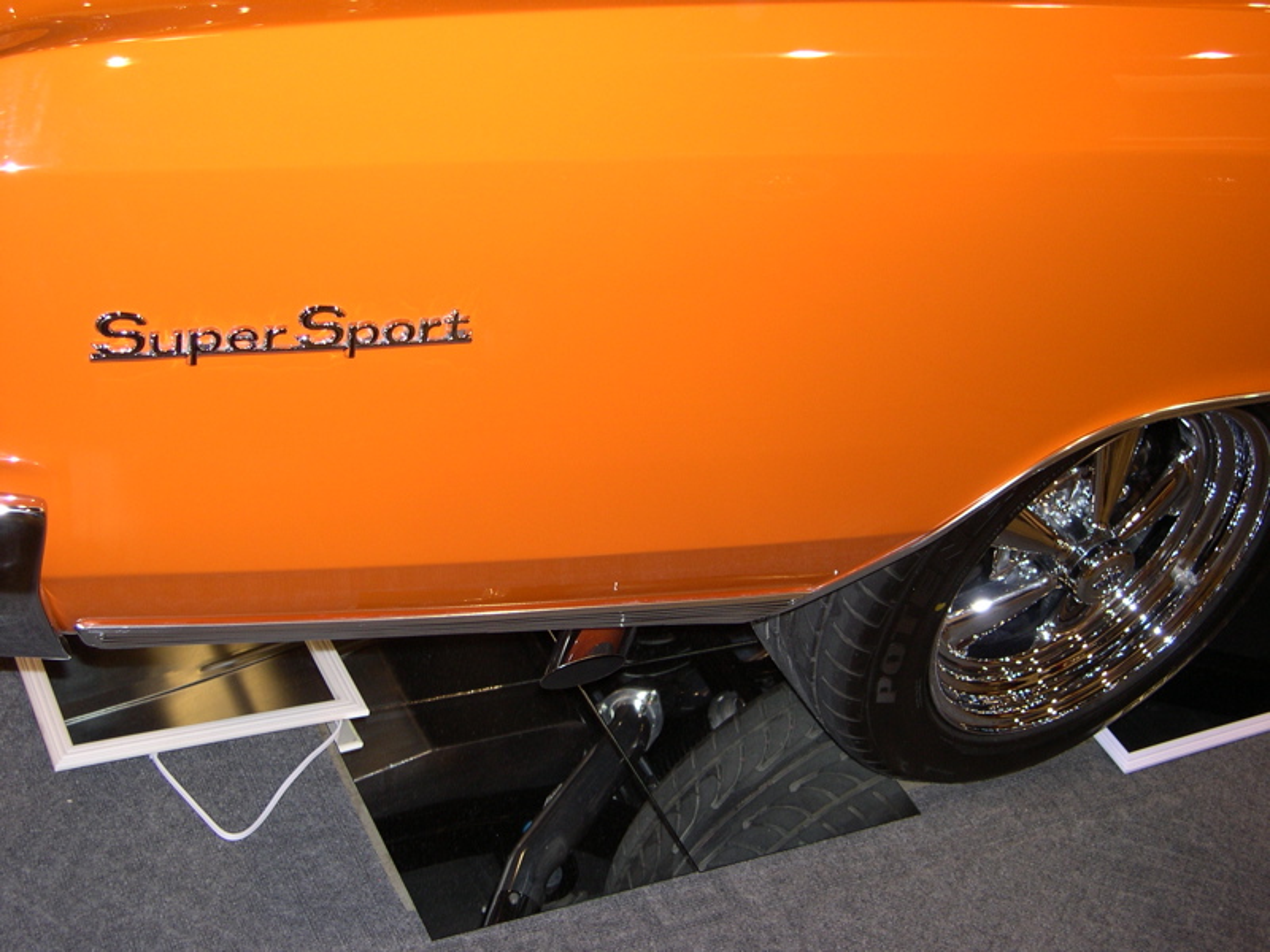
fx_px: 1541
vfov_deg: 34.3
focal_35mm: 42
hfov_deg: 44.8
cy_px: 476
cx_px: 635
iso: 100
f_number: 2.9
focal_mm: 9
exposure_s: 1/60
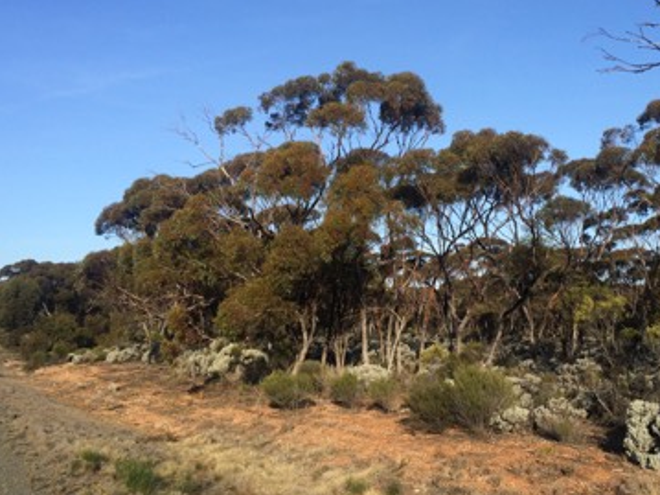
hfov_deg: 44.1
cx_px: 447
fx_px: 801
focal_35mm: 42
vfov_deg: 34.1
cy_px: 180
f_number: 2.2
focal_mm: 4.15
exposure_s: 1/1368
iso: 32
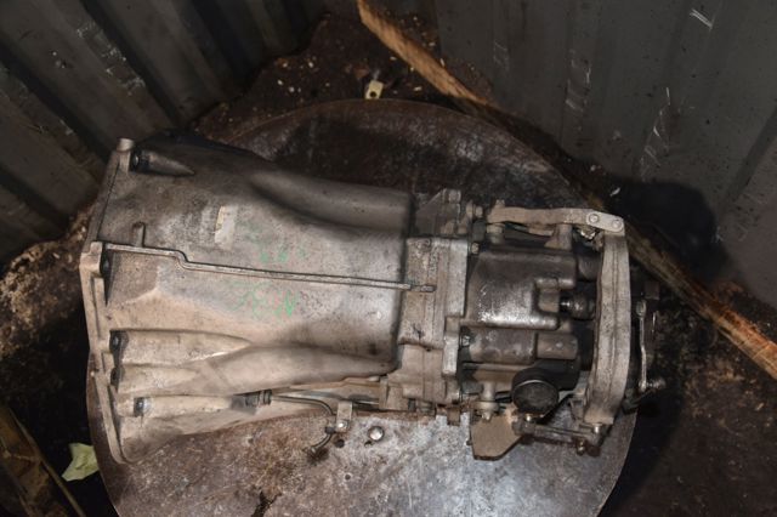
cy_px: 258
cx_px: 388
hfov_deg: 49.6
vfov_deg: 34.2
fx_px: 841
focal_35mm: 39
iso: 800
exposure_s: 1/60
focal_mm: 26
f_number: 5
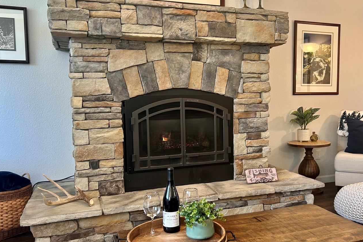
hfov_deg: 55.6
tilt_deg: -4.7
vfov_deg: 38.9
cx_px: 207
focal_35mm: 34
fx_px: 343
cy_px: 125
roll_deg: +1.2
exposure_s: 1/60
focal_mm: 5.7
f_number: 1.5
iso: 100
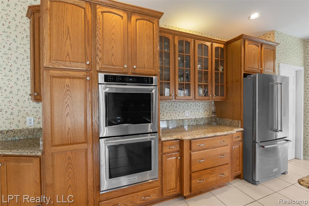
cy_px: 103
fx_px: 137
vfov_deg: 73.7
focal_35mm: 16
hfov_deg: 96.8
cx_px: 154
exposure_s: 1/2.5
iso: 250
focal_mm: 16
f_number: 10
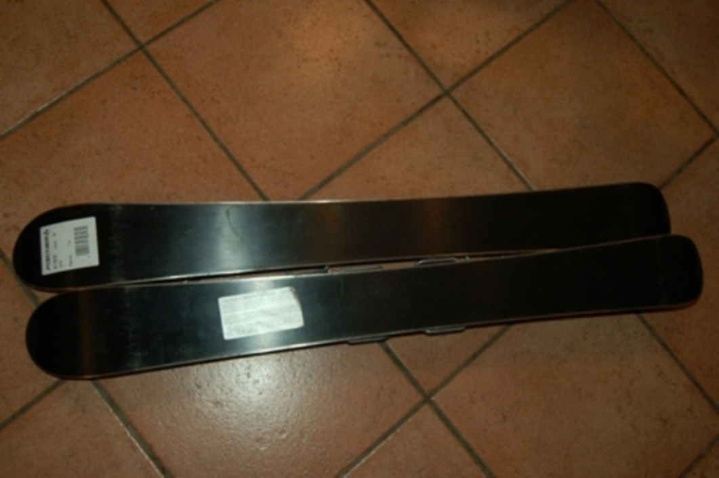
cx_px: 360
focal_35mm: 34
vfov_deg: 38.3
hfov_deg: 55.1
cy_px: 239
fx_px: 689
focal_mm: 23
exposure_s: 1/60
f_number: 3.8
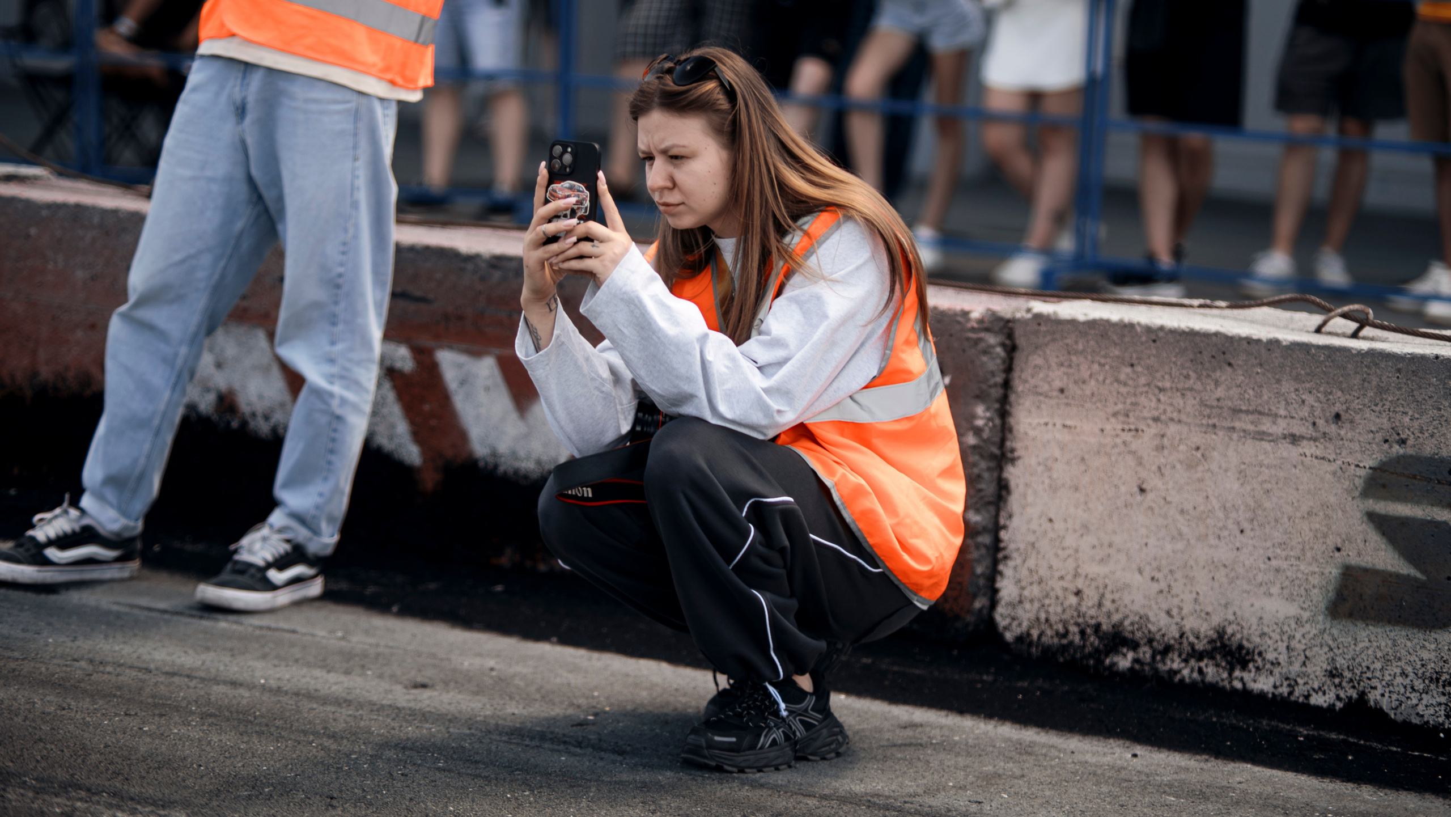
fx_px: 3426
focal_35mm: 89
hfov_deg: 23.9
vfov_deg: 13.6
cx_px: 726
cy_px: 333
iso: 100
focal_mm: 85
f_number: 1.8
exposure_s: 1/250
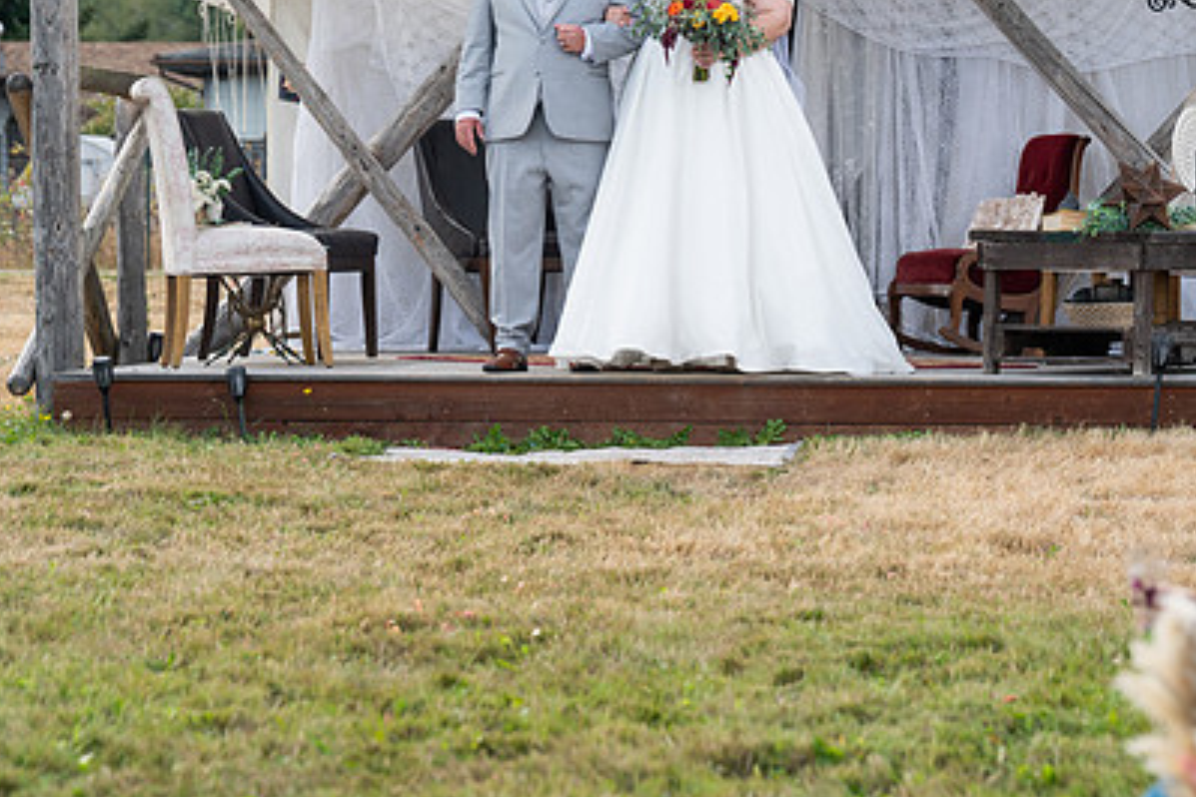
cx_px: 653
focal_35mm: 156
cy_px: 232
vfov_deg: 8.8
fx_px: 5182
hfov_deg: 13.2
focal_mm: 105
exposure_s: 1/640
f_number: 4.5
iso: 400
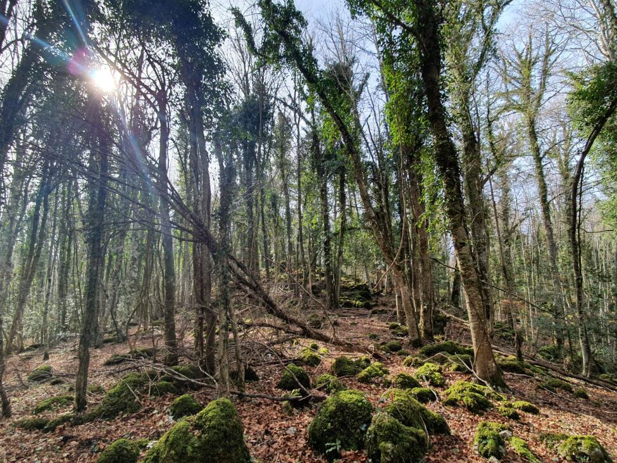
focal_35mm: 16
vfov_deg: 78.1
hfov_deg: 94.4
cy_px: 241
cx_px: 330
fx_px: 285
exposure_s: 1/220
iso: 50
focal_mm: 1.8
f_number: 2.2
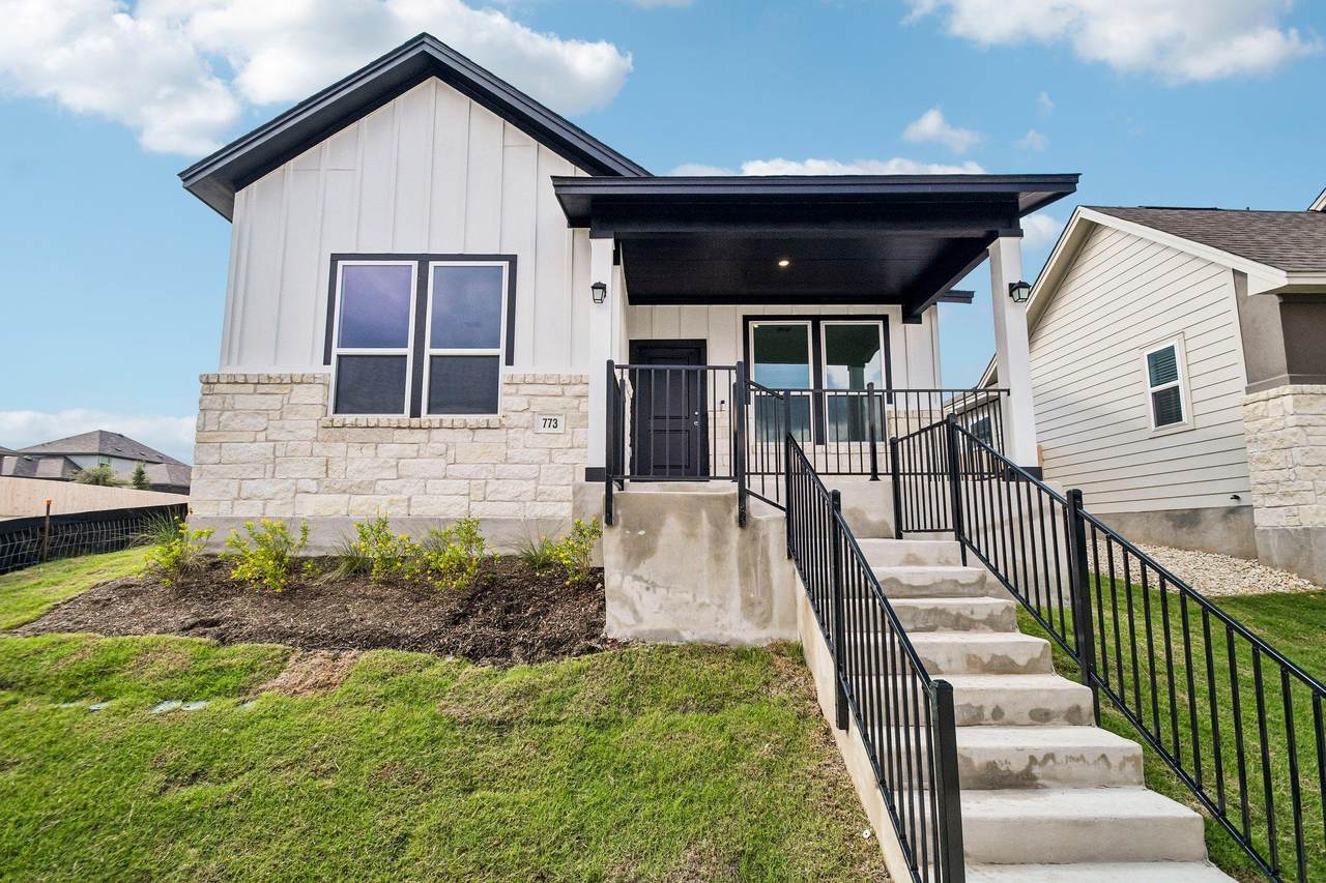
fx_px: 552
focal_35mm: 15
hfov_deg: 100.4
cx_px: 663
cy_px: 442
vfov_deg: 77.3
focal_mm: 10
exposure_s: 1/500
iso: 400
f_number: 8
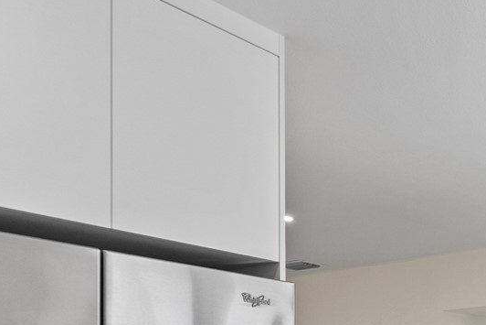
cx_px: 581
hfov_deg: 32.3
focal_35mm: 51
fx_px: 689
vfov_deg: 23.8
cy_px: 406
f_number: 4.5
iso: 320
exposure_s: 1/15
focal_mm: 16
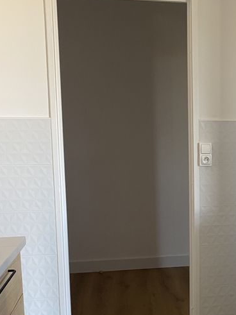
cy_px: 193
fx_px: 482
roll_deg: -0.2
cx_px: 237
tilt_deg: -7.2
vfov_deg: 36.0
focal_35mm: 53
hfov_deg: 26.1
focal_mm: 4.25
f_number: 1.8
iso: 125
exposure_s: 1/70
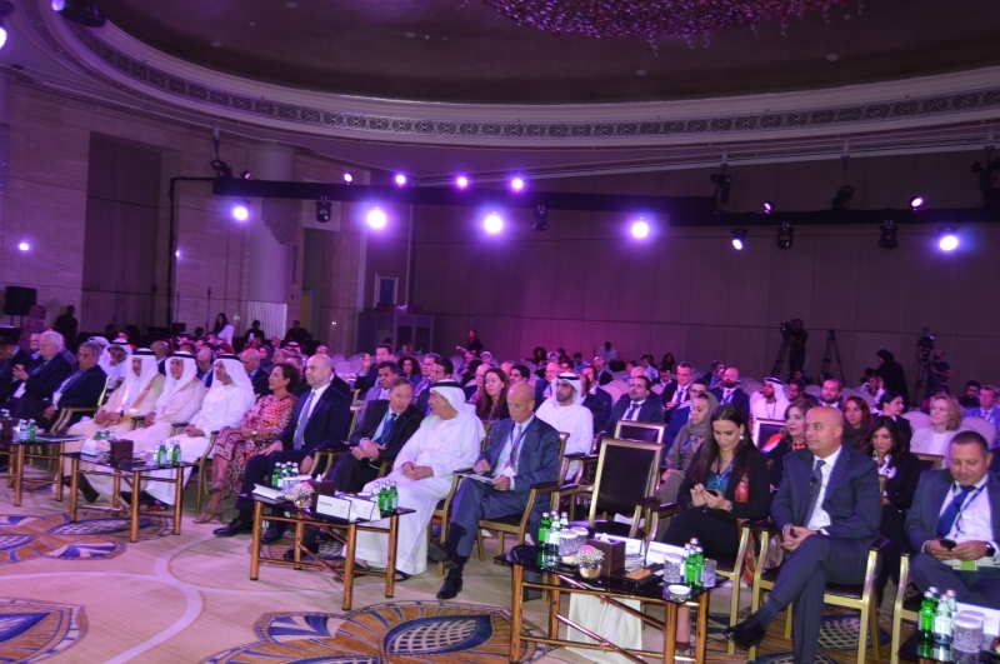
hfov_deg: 62.0
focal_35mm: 30
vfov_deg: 43.5
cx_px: 500
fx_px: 832
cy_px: 332
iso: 500
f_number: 3.5
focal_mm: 20
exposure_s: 1/60
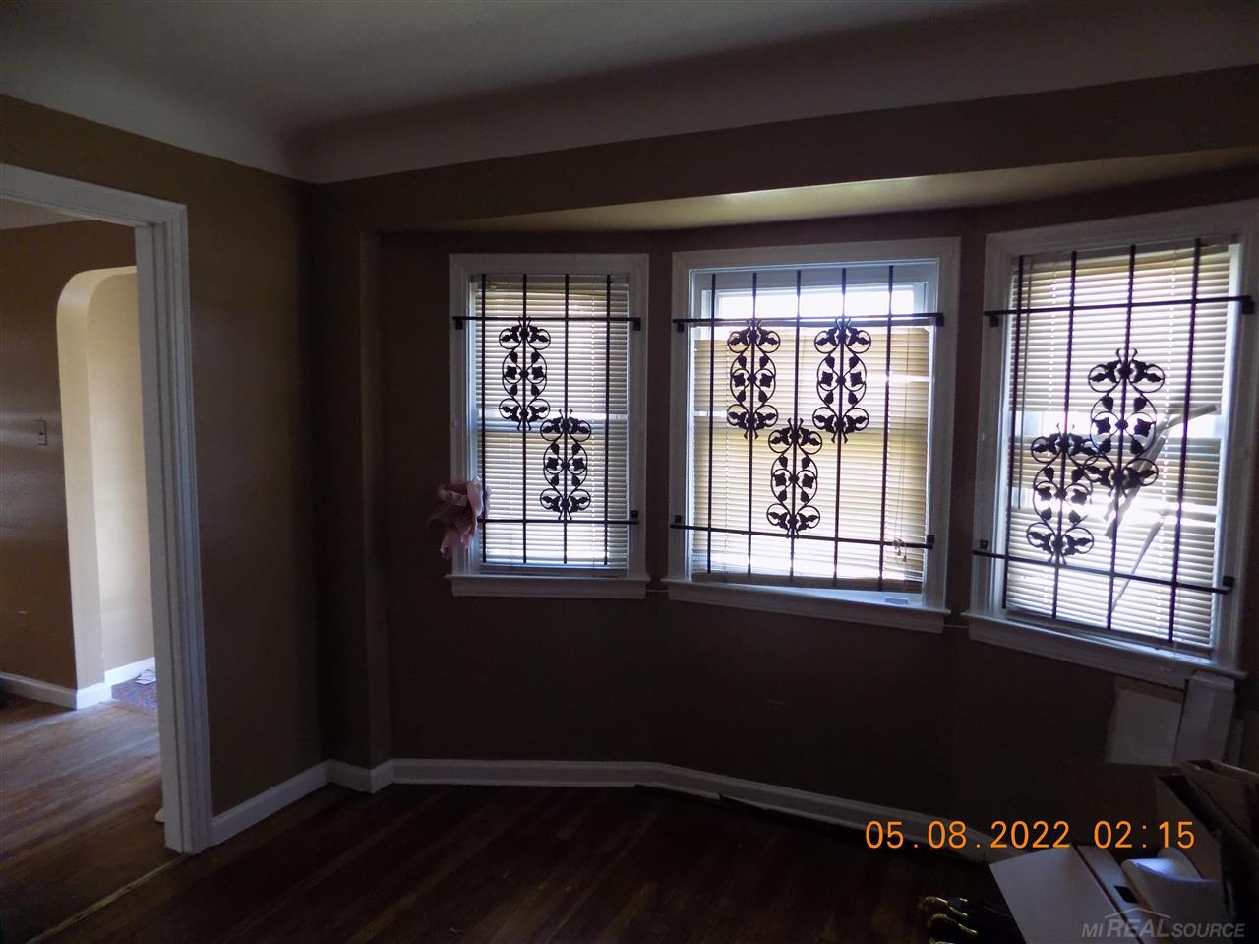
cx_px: 630
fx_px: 836
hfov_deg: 73.9
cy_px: 472
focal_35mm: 23
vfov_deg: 58.8
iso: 250
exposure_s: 1/30
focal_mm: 4
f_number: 3.1
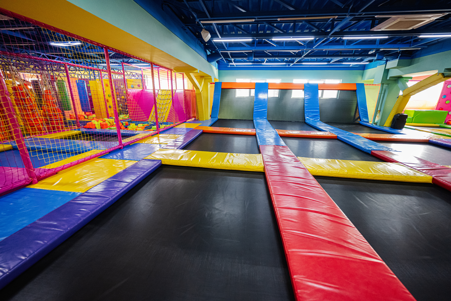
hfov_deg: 104.3
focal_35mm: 14
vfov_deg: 81.2
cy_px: 150
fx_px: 175
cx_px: 226
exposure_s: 1/200
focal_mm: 14
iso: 5000
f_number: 2.8
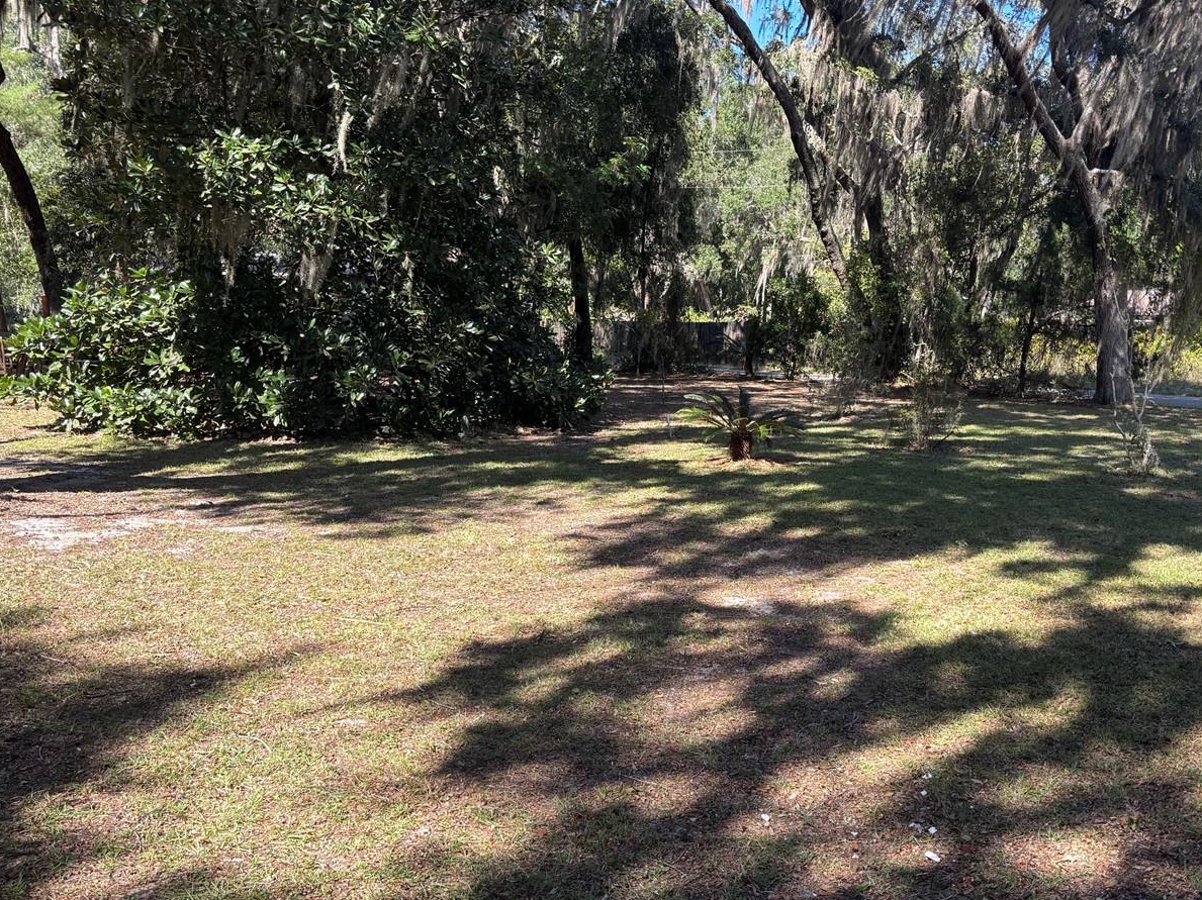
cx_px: 763
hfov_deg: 52.0
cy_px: 469
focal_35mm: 35
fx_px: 1215
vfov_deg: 40.7
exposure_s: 1/662
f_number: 1.6
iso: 50
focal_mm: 5.96
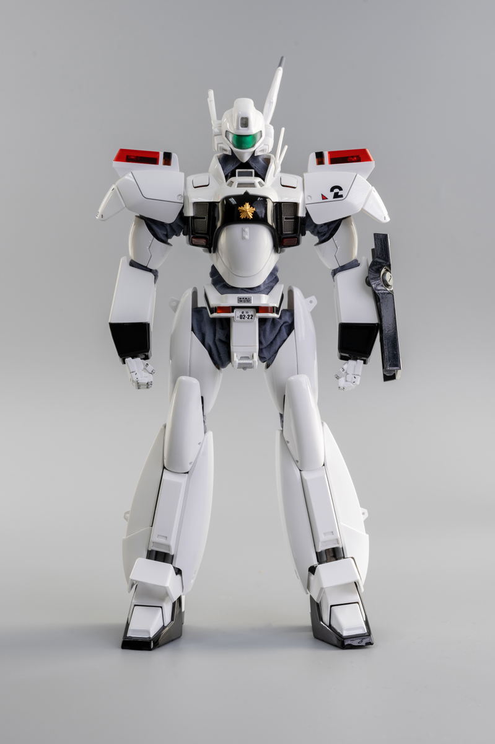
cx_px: 248
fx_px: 1858
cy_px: 372
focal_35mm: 90
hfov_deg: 15.2
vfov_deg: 22.6
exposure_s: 1/3
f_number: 13
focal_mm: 90
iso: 160
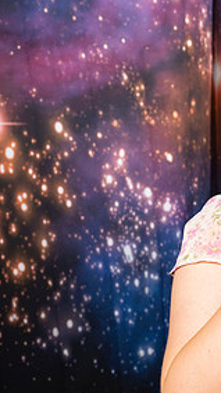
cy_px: 205
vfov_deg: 17.0
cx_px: 401
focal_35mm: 126
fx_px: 1310
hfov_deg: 9.2
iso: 320
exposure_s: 1/125
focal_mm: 48
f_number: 8
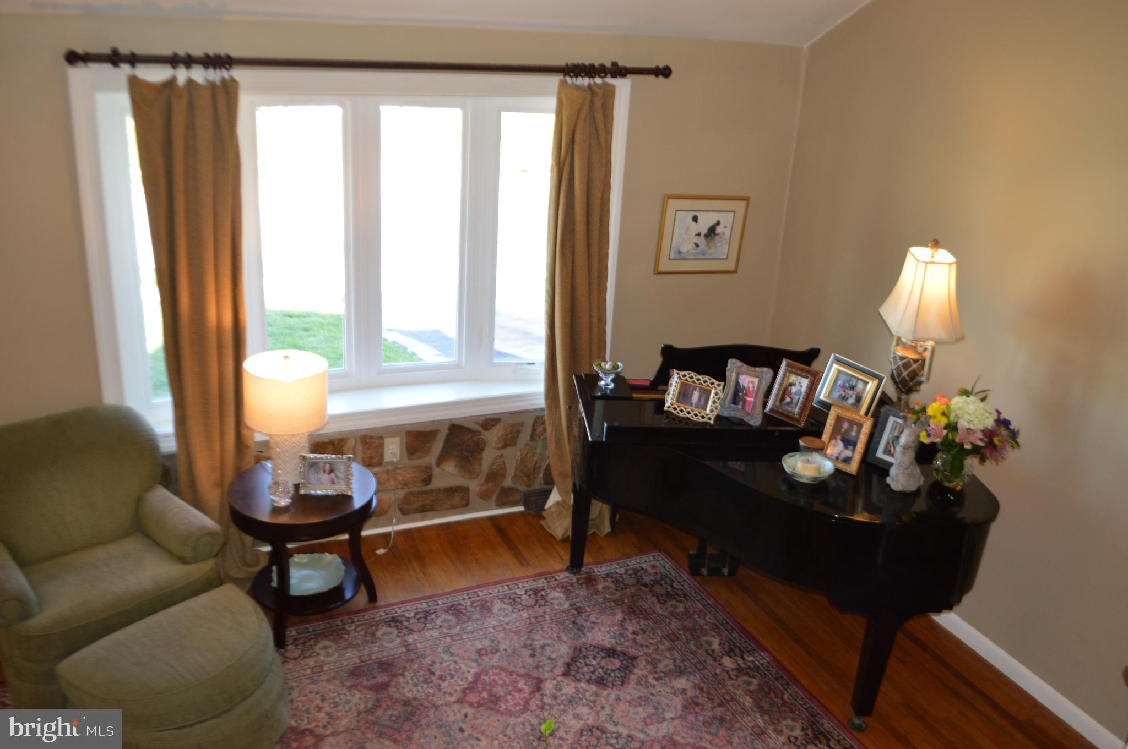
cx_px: 564
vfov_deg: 43.5
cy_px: 374
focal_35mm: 30
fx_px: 939
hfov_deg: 62.0
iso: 450
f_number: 3.8
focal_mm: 20
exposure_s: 1/60
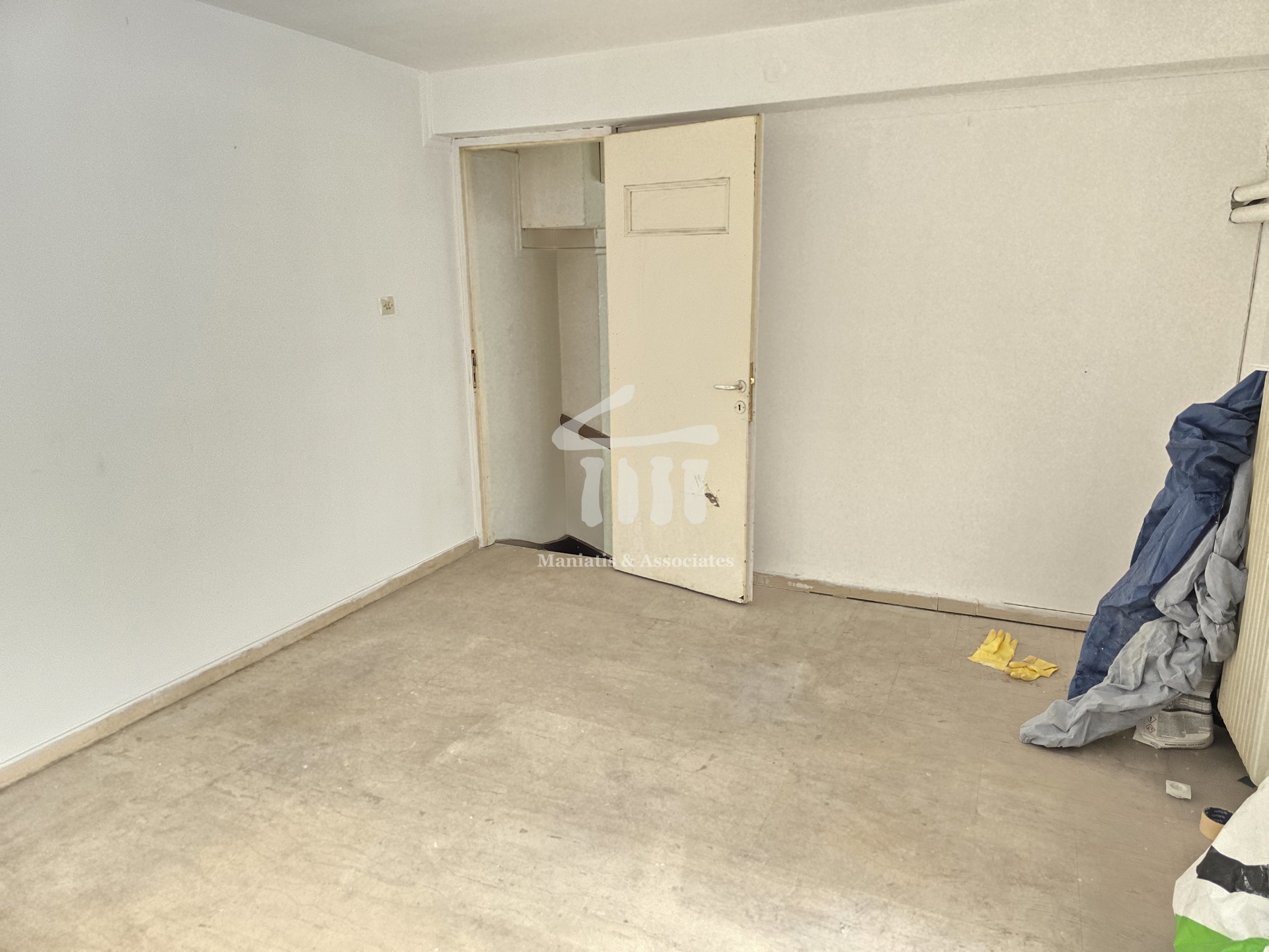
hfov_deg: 73.9
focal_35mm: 23
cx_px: 634
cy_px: 476
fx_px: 843
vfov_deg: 58.9
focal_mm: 6.3
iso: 320
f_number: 1.7
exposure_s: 1/100
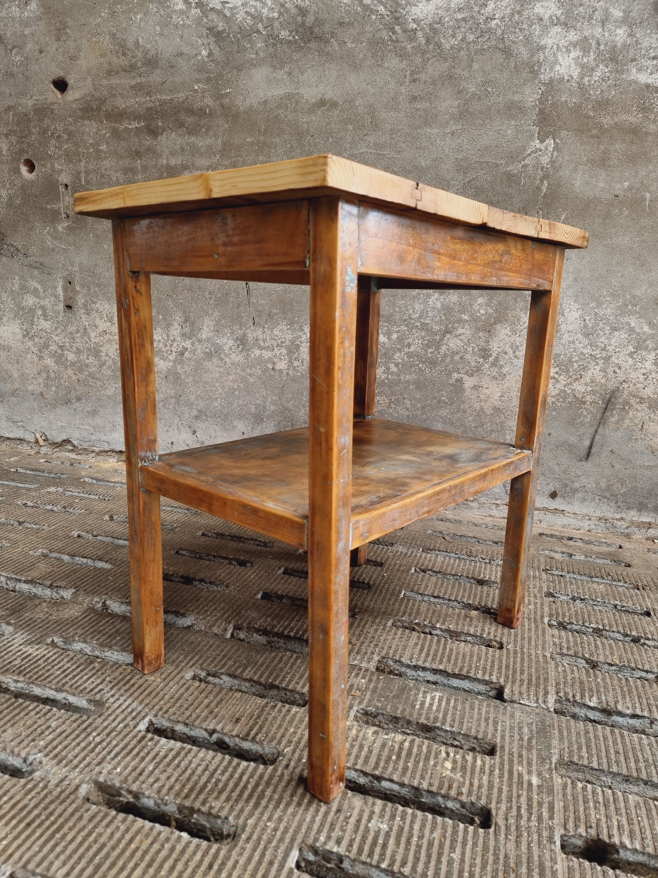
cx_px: 329
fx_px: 608
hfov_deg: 56.8
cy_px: 439
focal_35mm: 24
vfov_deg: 71.6
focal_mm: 6.7
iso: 64
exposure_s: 1/100
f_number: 1.8
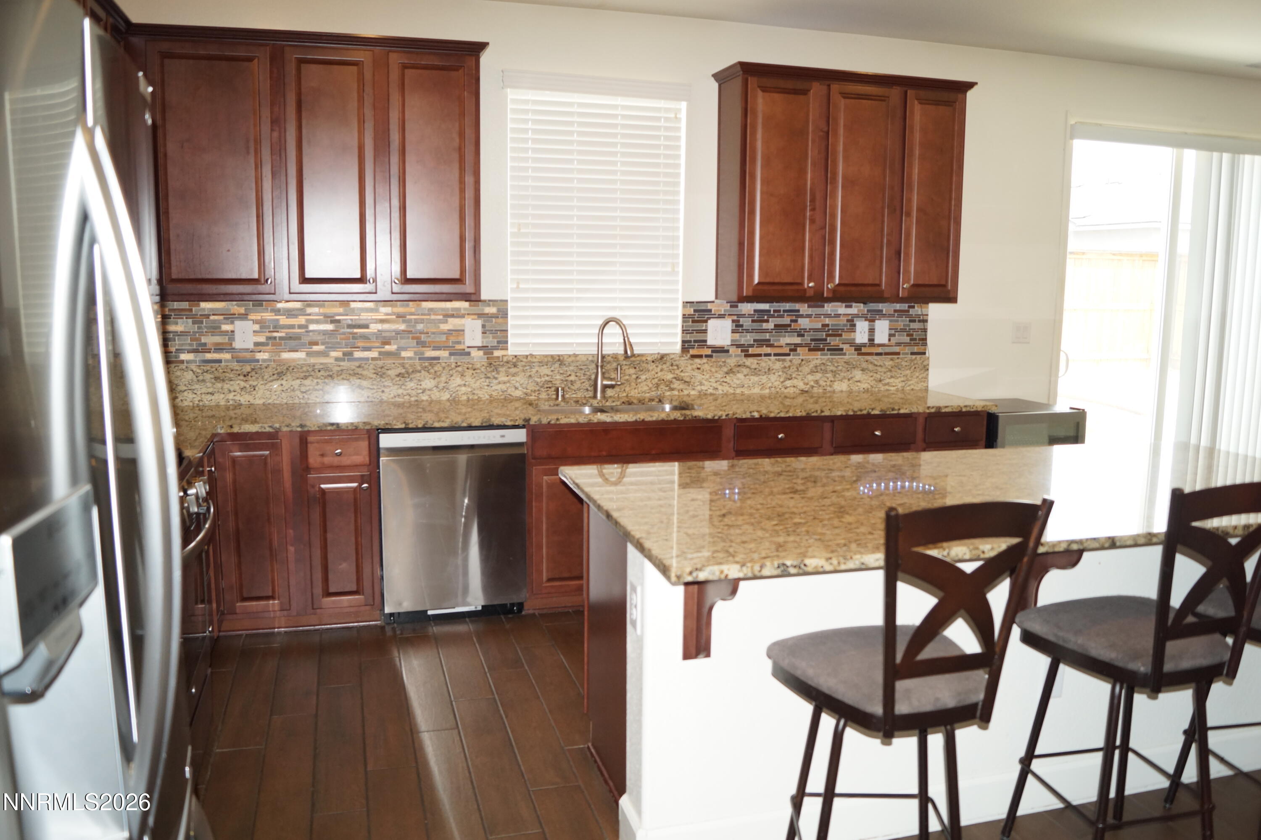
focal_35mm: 27
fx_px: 945
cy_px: 420
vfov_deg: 47.9
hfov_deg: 67.4
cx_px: 630
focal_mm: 18
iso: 500
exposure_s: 1/160
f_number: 4
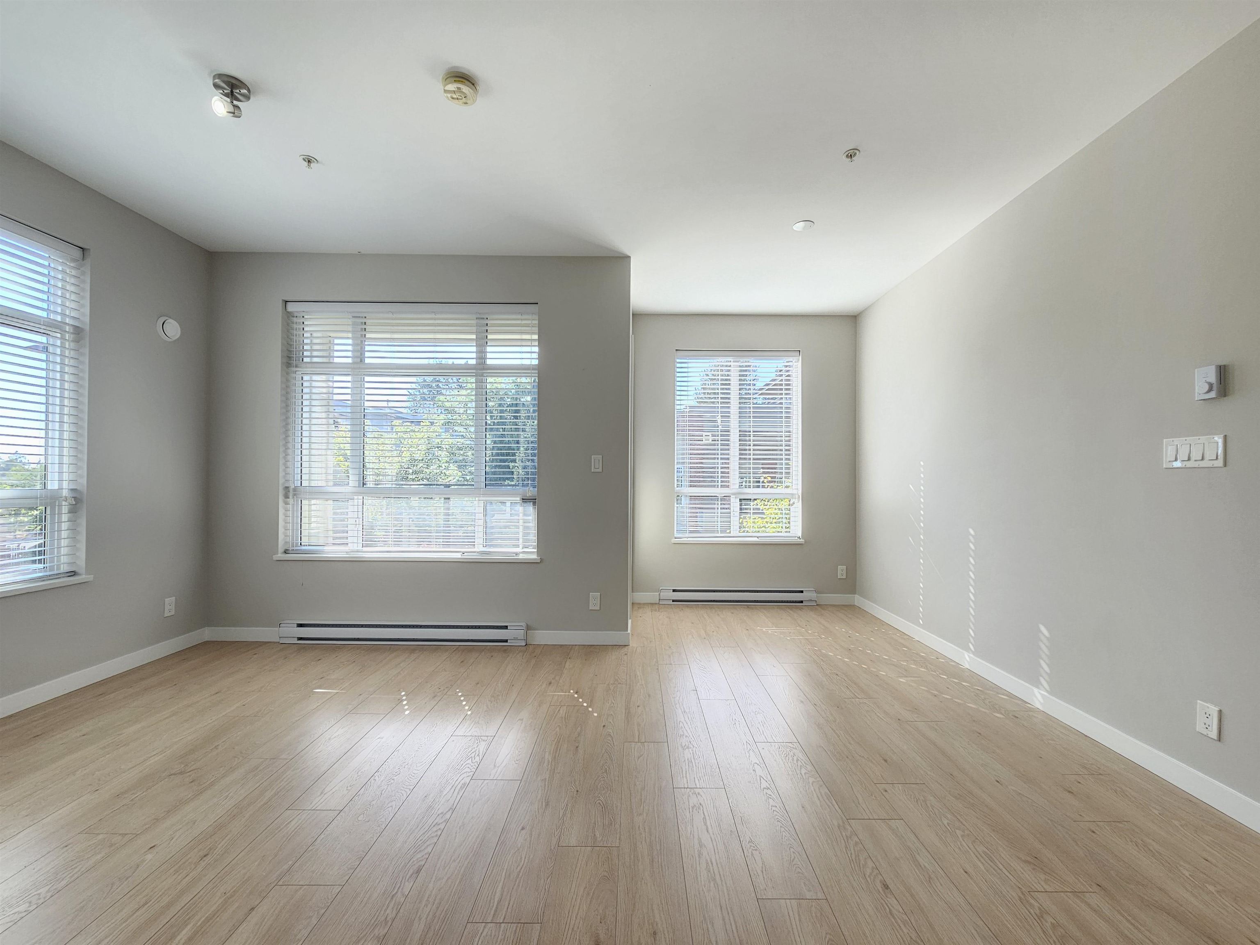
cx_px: 630
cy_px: 472
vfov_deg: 89.9
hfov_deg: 106.2
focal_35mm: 13
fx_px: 473
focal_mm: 2.2
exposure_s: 1/120
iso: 64
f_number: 2.2
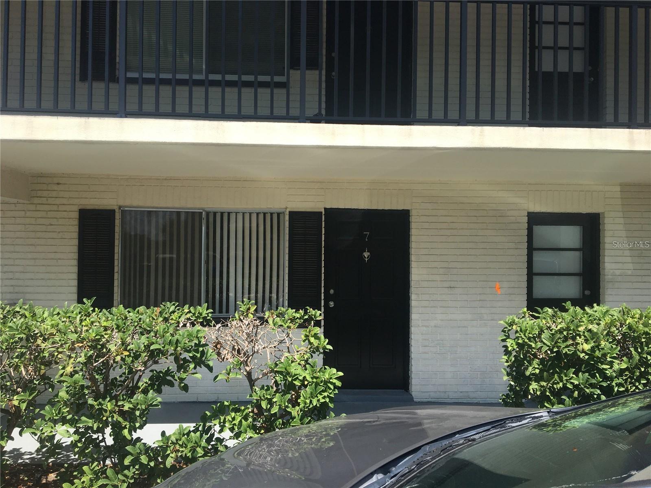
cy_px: 244
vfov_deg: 48.2
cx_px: 326
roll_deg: -1.4
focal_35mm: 29
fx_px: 545
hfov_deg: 61.7
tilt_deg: +3.2
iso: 25
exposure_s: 1/962
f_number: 2.2
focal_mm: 4.15
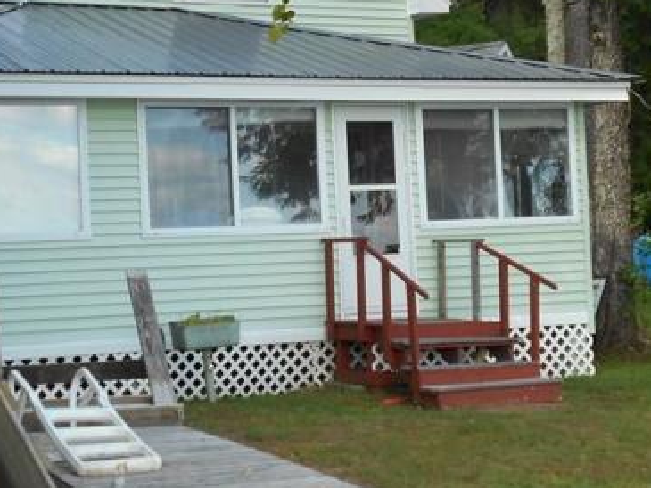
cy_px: 176
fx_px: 1524
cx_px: 219
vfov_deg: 18.2
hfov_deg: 24.0
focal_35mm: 81
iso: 80
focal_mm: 6.7
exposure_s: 1/200
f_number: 3.9
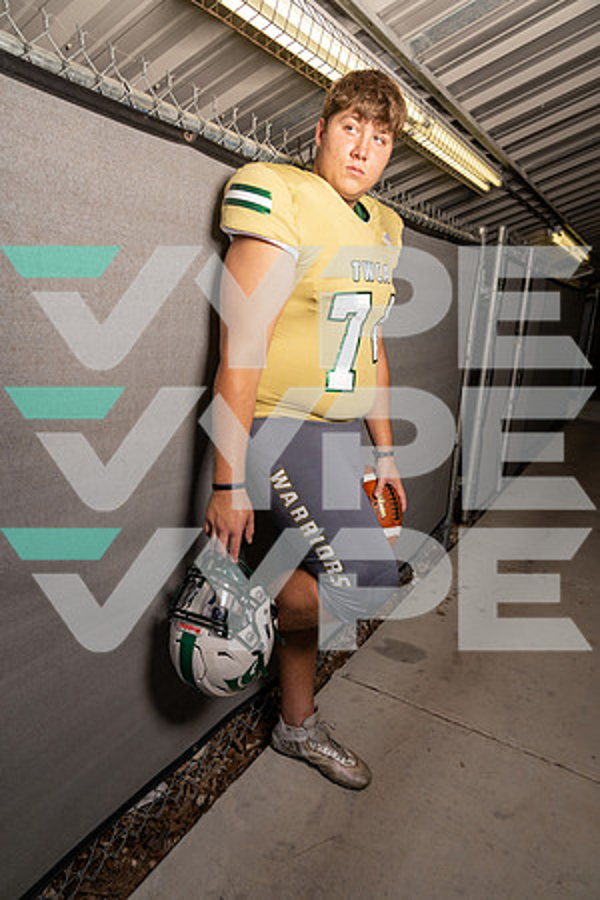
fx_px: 600
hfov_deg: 53.1
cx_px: 300
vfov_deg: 73.7
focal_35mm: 24
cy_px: 450
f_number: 5.6
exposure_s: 1/250
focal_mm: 24
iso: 125
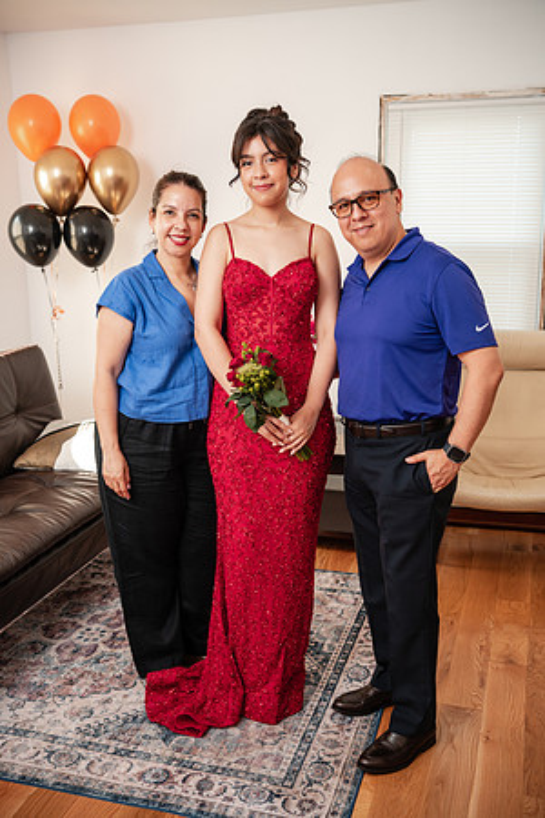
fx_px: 840
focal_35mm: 37
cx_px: 272
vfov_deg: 51.9
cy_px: 409
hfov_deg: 35.9
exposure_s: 1/250
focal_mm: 37
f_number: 3.2
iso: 1000
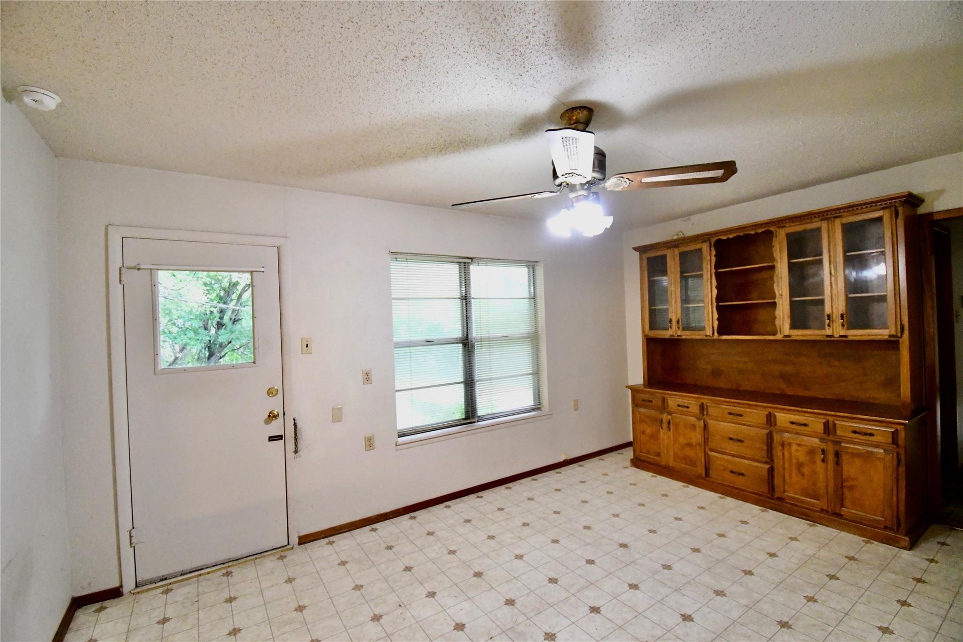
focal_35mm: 15
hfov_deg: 100.4
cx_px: 482
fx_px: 401
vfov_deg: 77.3
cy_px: 321
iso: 10000
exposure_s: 1/125
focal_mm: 10
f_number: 4.5
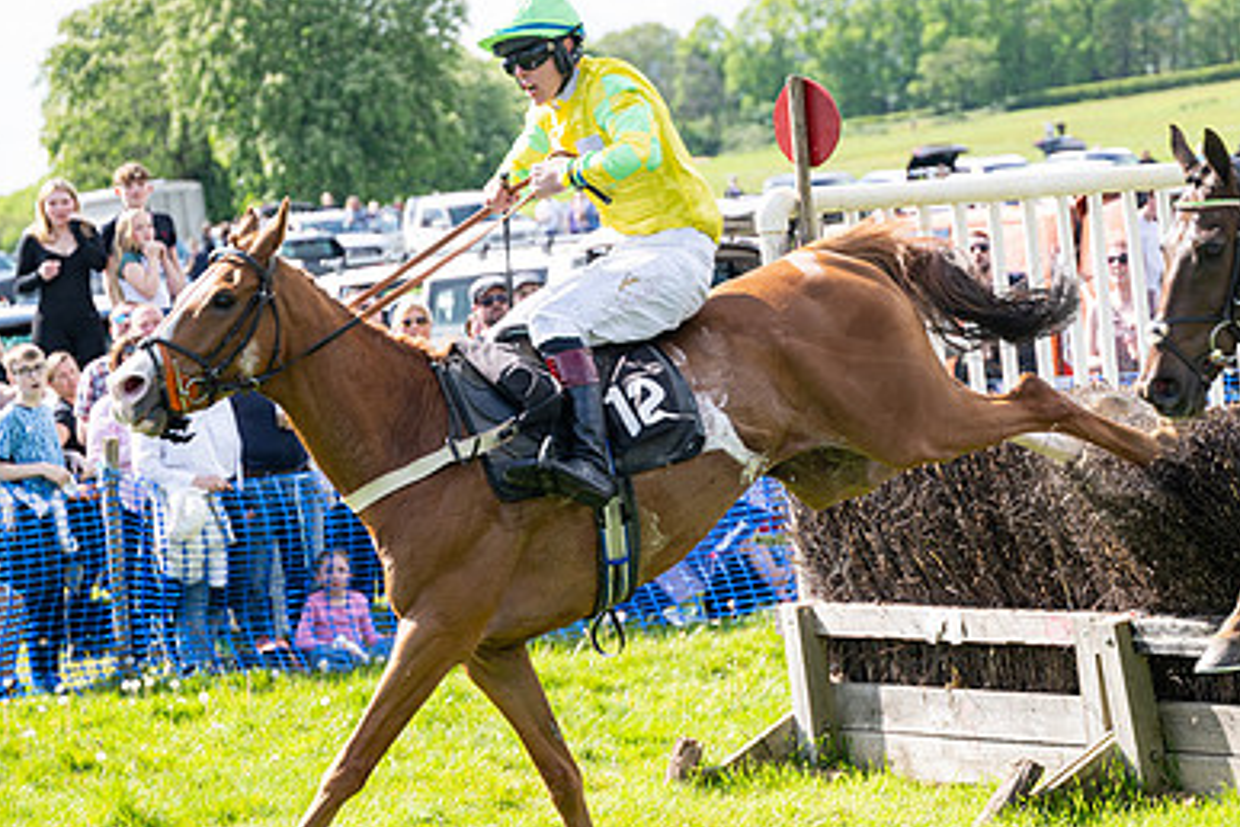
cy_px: 412
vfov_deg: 9.3
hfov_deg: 13.9
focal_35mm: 147
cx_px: 904
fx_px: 5063
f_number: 4
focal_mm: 98
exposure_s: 1/1000
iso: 200
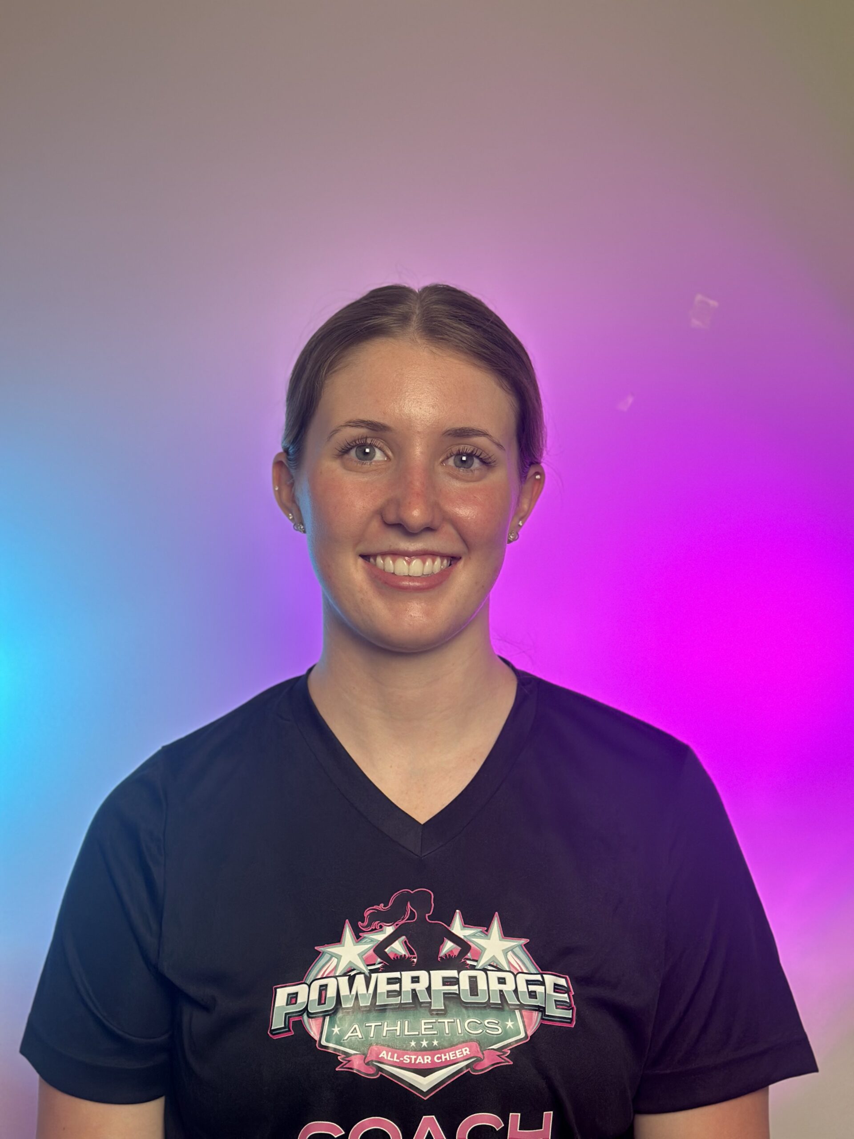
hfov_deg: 30.3
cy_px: 570
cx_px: 427
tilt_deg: +2.4
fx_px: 1579
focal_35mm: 48
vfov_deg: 39.7
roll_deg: -0.2
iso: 125
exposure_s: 1/60
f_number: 1.78
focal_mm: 6.86
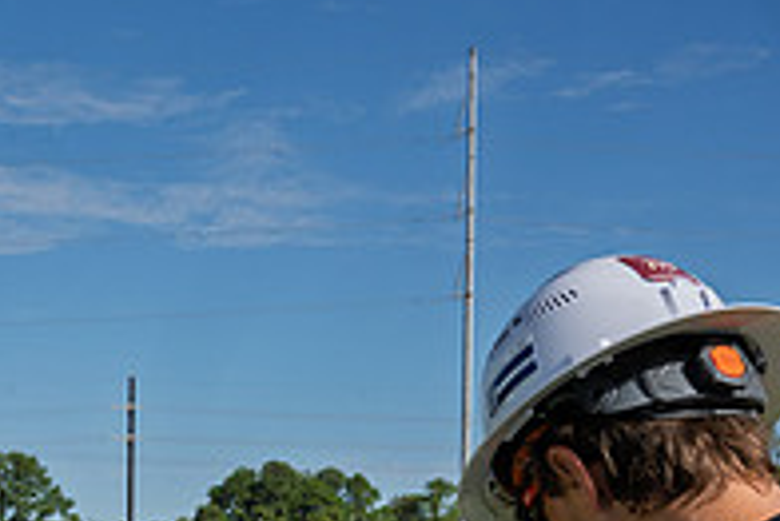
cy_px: 738
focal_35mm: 83
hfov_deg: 23.6
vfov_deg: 15.4
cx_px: 24
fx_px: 1800
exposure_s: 1/500
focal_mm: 28
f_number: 16
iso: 200
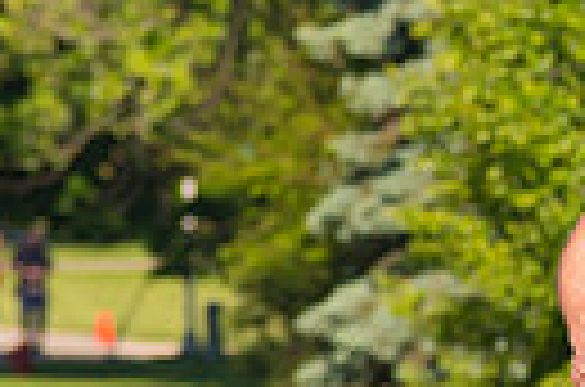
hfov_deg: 2.3
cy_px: 326
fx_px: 14508
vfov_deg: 1.5
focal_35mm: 895
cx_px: 968
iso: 400
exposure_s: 1/2000
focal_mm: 200
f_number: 5.6
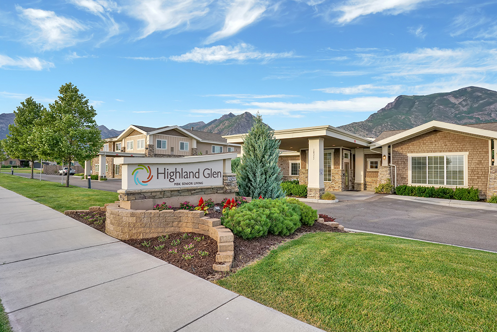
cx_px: 248
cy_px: 166
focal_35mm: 18
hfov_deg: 90.0
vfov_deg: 67.4
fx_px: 249
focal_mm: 18
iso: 400
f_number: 6.3
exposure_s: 1/500
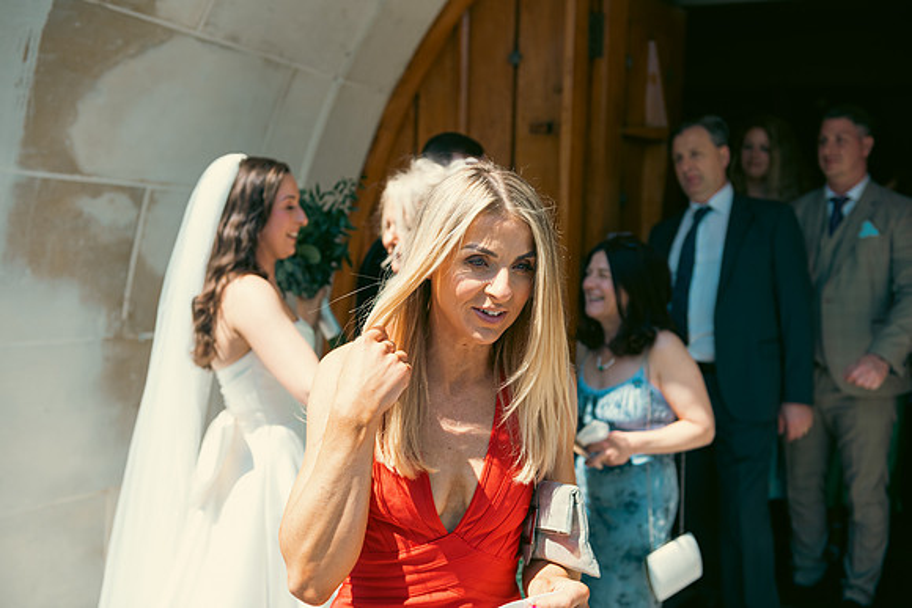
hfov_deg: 48.4
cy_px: 304
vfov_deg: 33.4
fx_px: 1014
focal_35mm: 40
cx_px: 456
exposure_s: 1/640
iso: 100
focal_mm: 40
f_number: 3.5
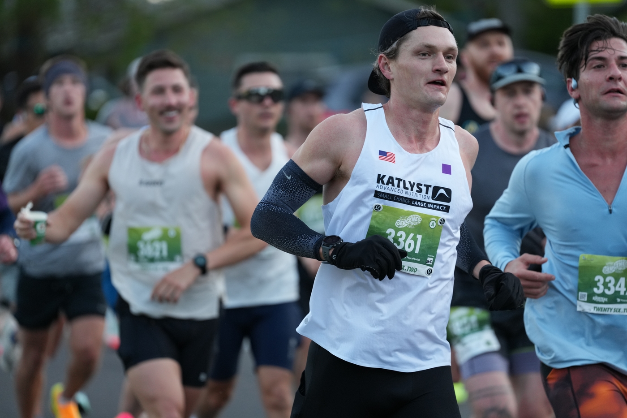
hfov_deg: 10.3
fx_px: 3483
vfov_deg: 6.9
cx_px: 314
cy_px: 209
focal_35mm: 200
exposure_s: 1/1600
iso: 800
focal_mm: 200
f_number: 2.8
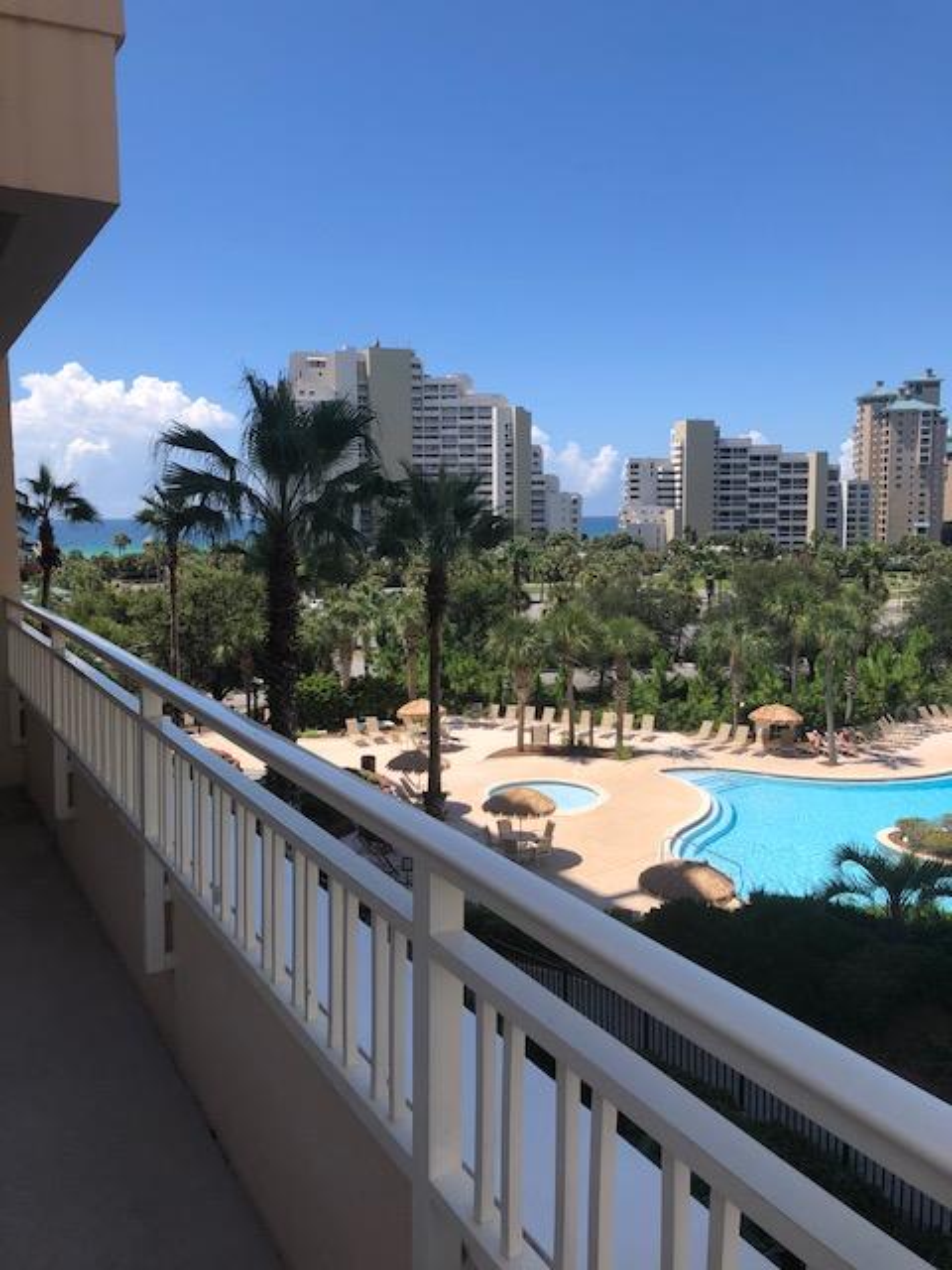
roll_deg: +0.5
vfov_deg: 63.4
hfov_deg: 49.7
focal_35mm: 28
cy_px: 635
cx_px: 476
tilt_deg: -5.5
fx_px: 1027
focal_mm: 3.99
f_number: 1.8
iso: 20
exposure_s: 1/2000
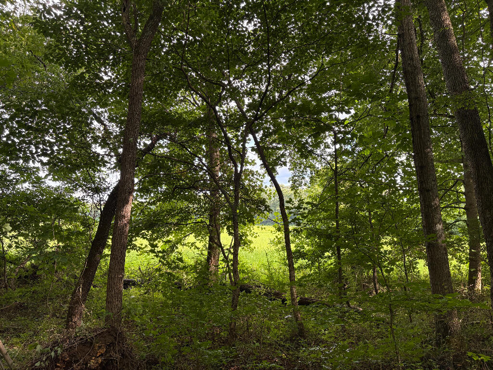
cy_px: 185
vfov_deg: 53.1
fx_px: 370
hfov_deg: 67.3
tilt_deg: +4.1
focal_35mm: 26
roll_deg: +0.6
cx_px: 246
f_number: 1.6
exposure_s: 1/199
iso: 125
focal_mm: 5.96
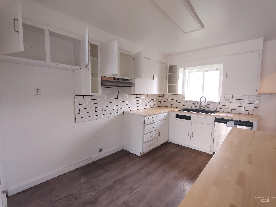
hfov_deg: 94.5
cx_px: 138
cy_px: 104
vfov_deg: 78.1
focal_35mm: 16
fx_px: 128
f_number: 2.2
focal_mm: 2.13
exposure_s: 1/60
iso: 330
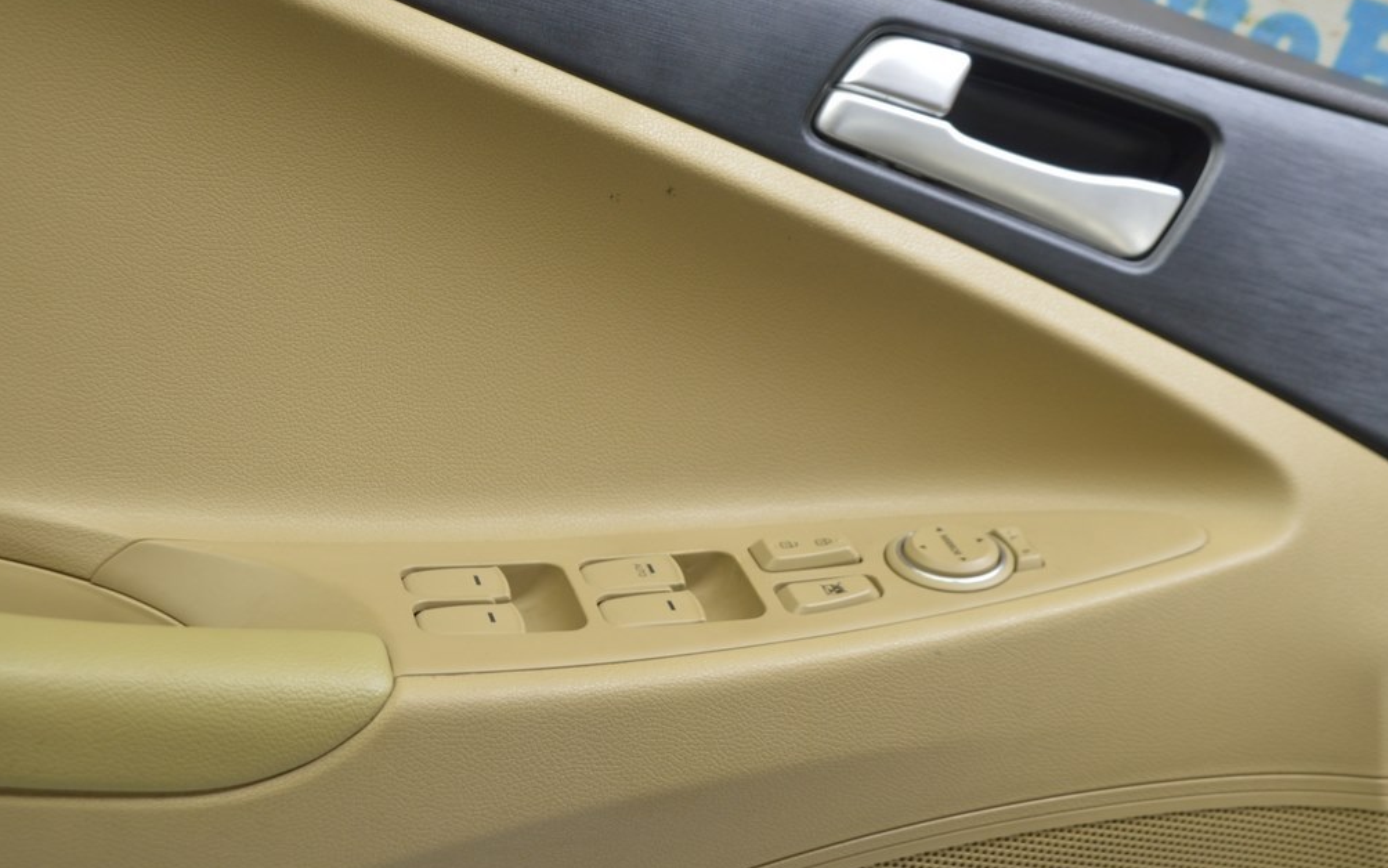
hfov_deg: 37.2
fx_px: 2063
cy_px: 449
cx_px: 695
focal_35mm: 55
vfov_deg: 23.8
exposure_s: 1/20
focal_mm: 35
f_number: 5.6
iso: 400
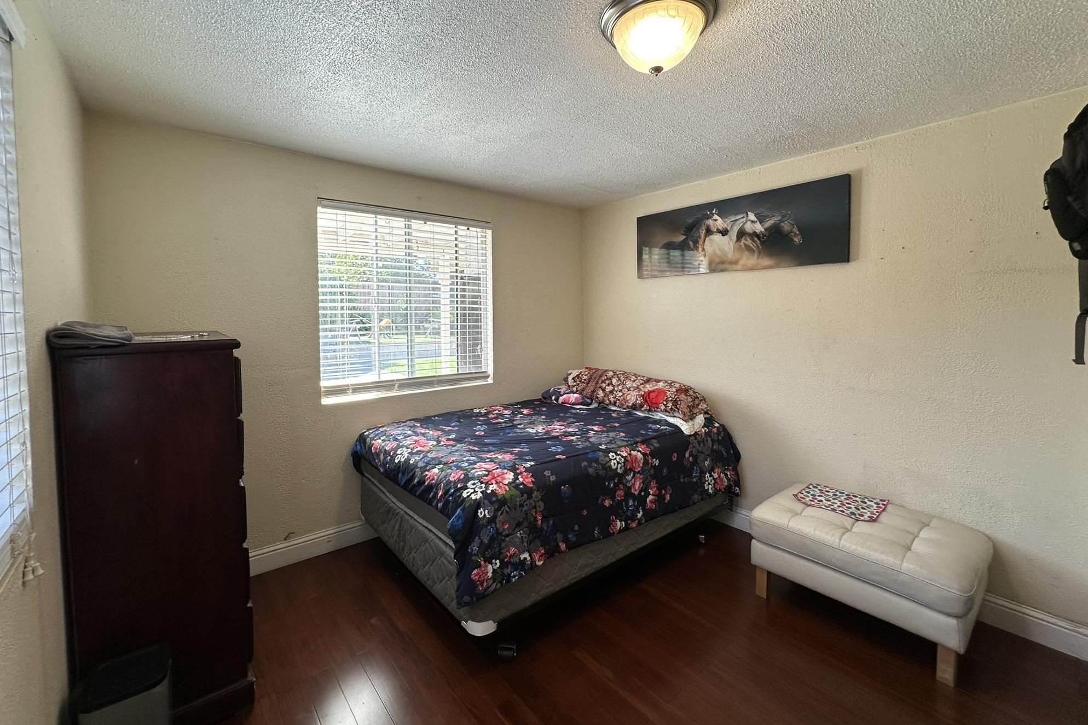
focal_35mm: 15
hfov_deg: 100.4
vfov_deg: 77.1
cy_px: 329
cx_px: 530
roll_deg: +0.3
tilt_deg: +0.0
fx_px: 453
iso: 80
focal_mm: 2.22
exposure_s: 1/120
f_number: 2.2
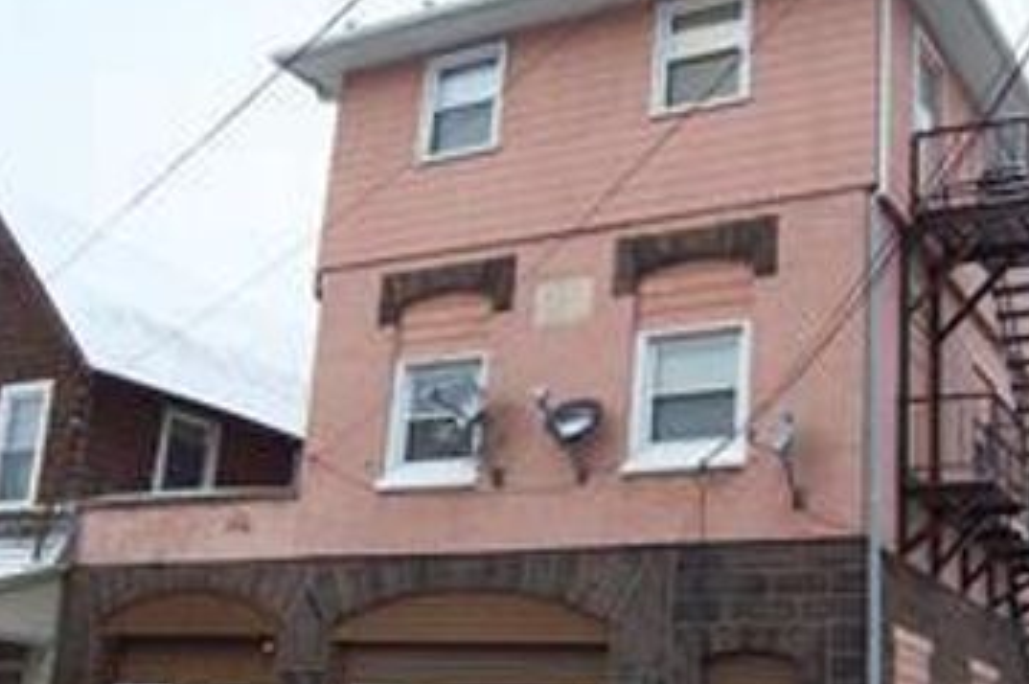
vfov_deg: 27.8
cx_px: 578
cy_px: 456
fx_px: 1371
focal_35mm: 48
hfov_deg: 41.1
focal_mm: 5.5
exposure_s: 1/500
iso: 80
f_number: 3.4
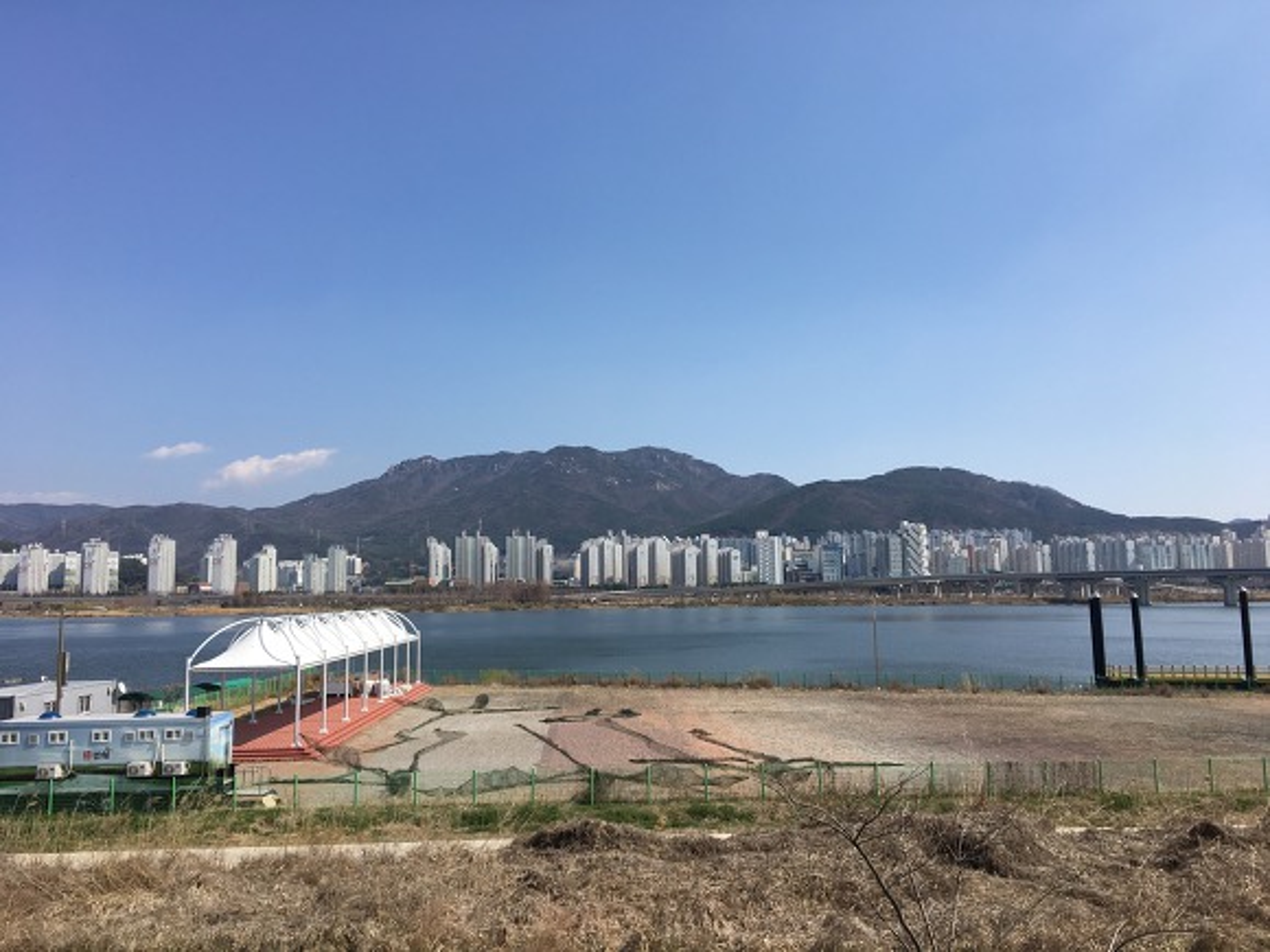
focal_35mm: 29
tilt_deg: +5.8
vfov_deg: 48.2
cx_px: 635
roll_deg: +0.1
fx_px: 1064
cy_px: 476
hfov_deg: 61.7
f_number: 2.2
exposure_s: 1/2024
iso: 25
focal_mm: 4.15
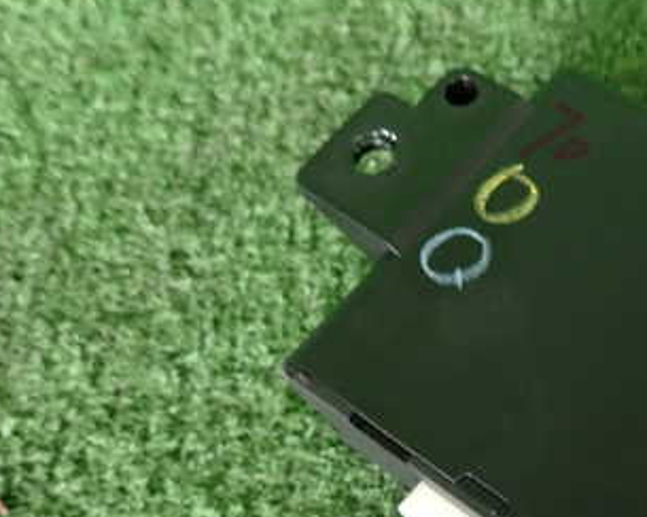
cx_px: 613
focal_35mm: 48
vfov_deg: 30.7
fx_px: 919
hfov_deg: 35.8
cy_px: 415
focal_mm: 4.5
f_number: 2
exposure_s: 1/60
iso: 160
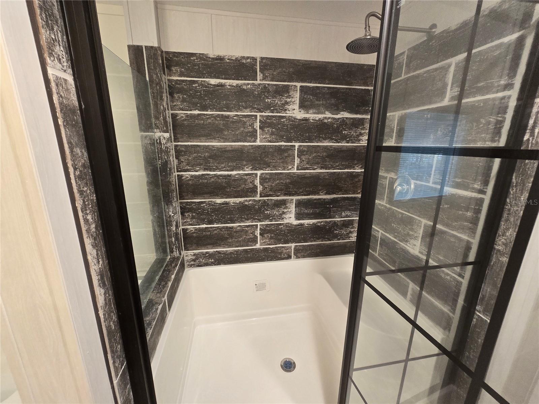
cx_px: 270
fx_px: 202
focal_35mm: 13
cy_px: 202
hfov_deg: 106.2
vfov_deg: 89.9
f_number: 2.2
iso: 400
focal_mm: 2.2
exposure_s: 1/60
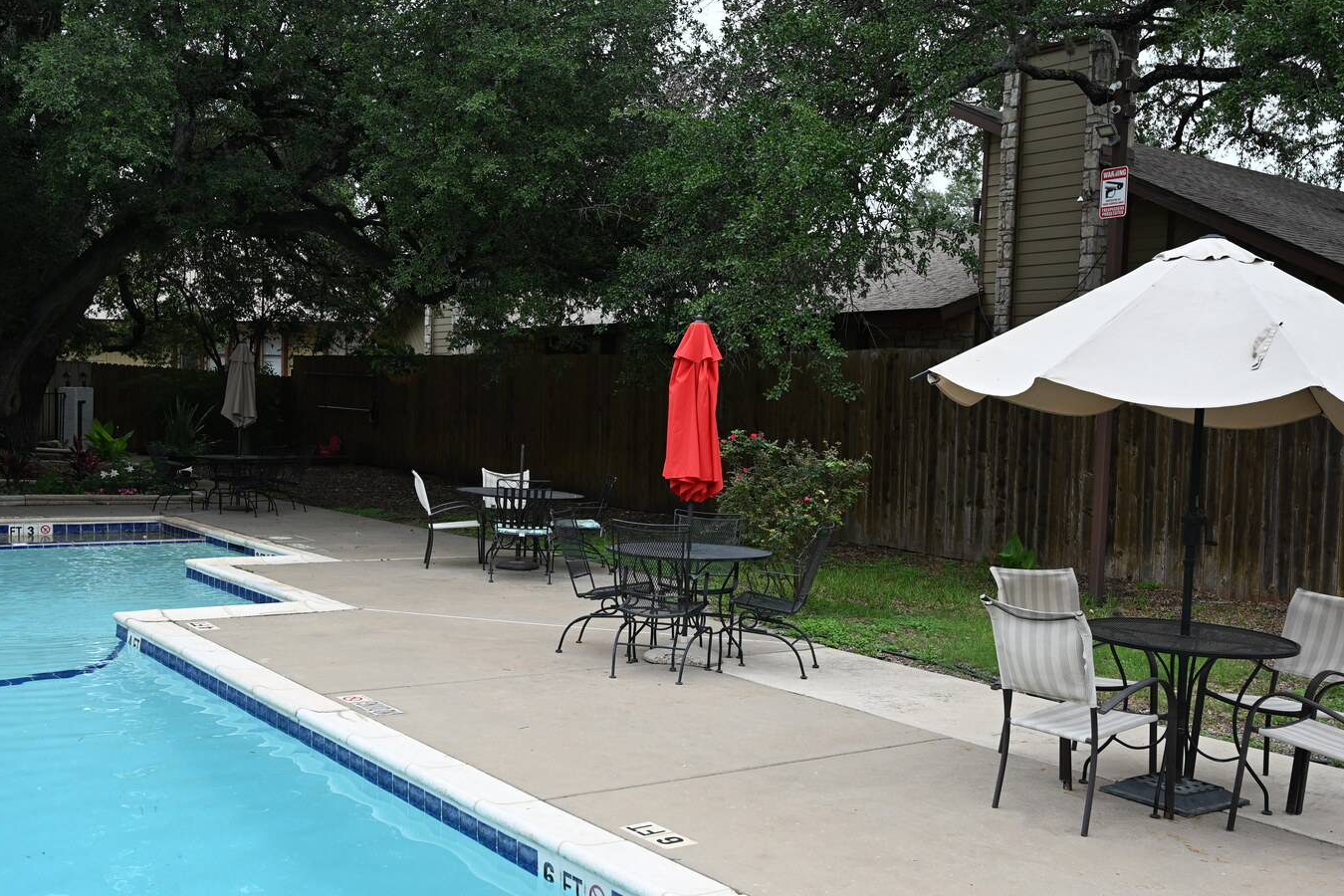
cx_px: 668
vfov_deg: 36.8
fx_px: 1344
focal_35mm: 36
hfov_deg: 53.1
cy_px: 494
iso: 160
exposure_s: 1/250
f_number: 5.6
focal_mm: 30
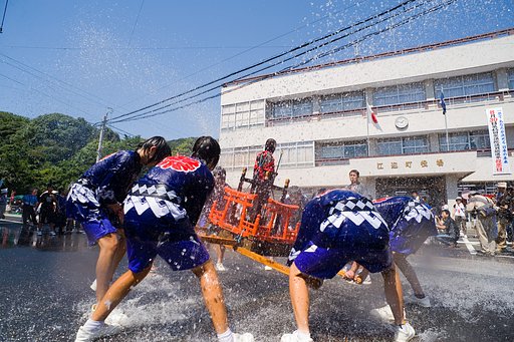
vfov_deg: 61.9
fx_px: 285
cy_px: 171
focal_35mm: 20
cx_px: 257
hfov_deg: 84.0
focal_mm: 20
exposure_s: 1/640
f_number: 8
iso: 400
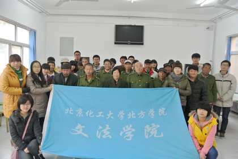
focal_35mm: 27
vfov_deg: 48.0
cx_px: 119
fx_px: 179
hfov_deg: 67.3
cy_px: 80
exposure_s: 1/30
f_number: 3.5
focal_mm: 10
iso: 900
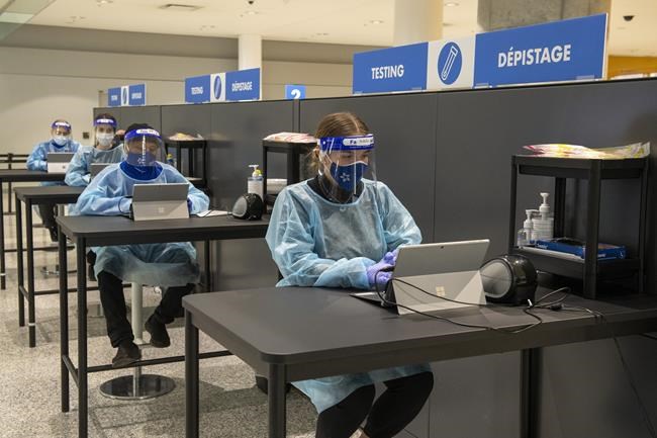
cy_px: 219
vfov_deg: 29.8
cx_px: 328
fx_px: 821
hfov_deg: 43.6
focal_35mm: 45
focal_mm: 45
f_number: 5
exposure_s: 1/100
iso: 5000
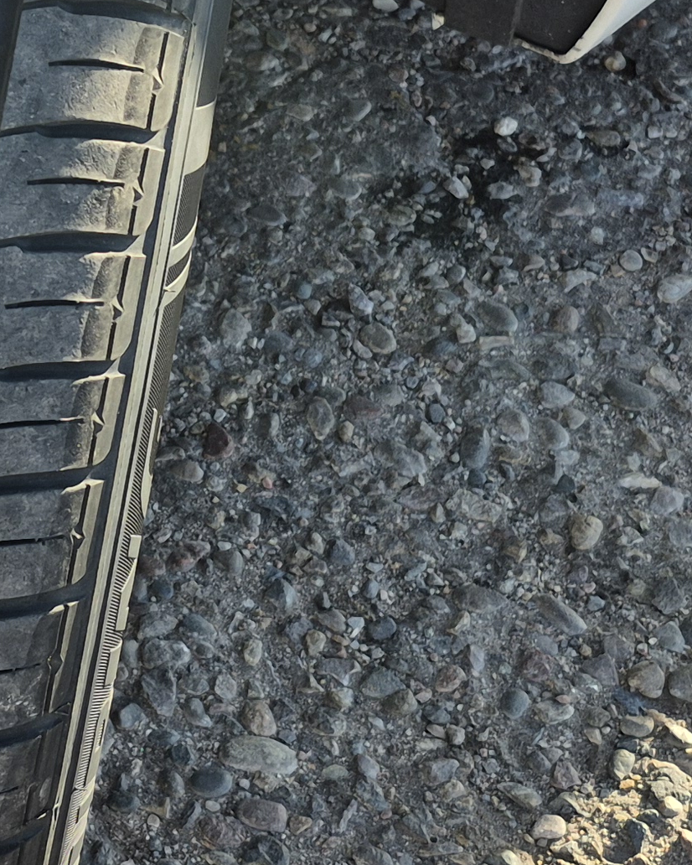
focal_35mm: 87
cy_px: 282
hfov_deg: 17.2
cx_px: -31
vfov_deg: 21.9
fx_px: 2227
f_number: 1.8
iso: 25
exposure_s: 1/304
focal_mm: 5.4
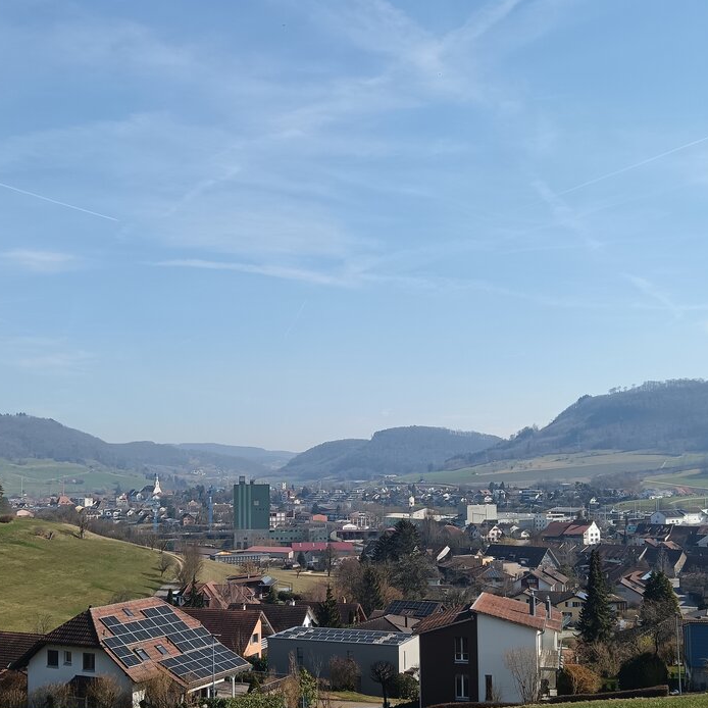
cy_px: 424
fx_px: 1018
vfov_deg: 38.2
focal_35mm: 44
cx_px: 297
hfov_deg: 38.2
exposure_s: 1/949
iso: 102
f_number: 1.9
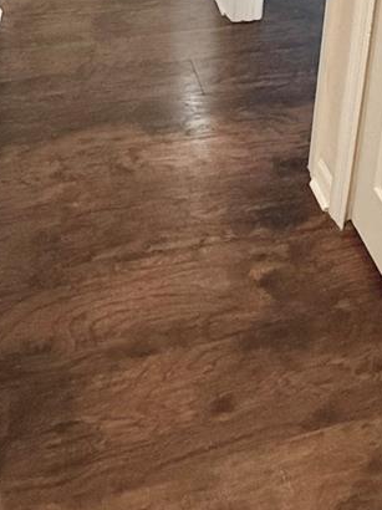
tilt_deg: -17.0
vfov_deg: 34.7
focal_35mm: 41
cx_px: 193
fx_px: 604
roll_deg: -1.9
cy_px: -127
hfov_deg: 35.1
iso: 400
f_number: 2.2
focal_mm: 2.22
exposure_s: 1/60
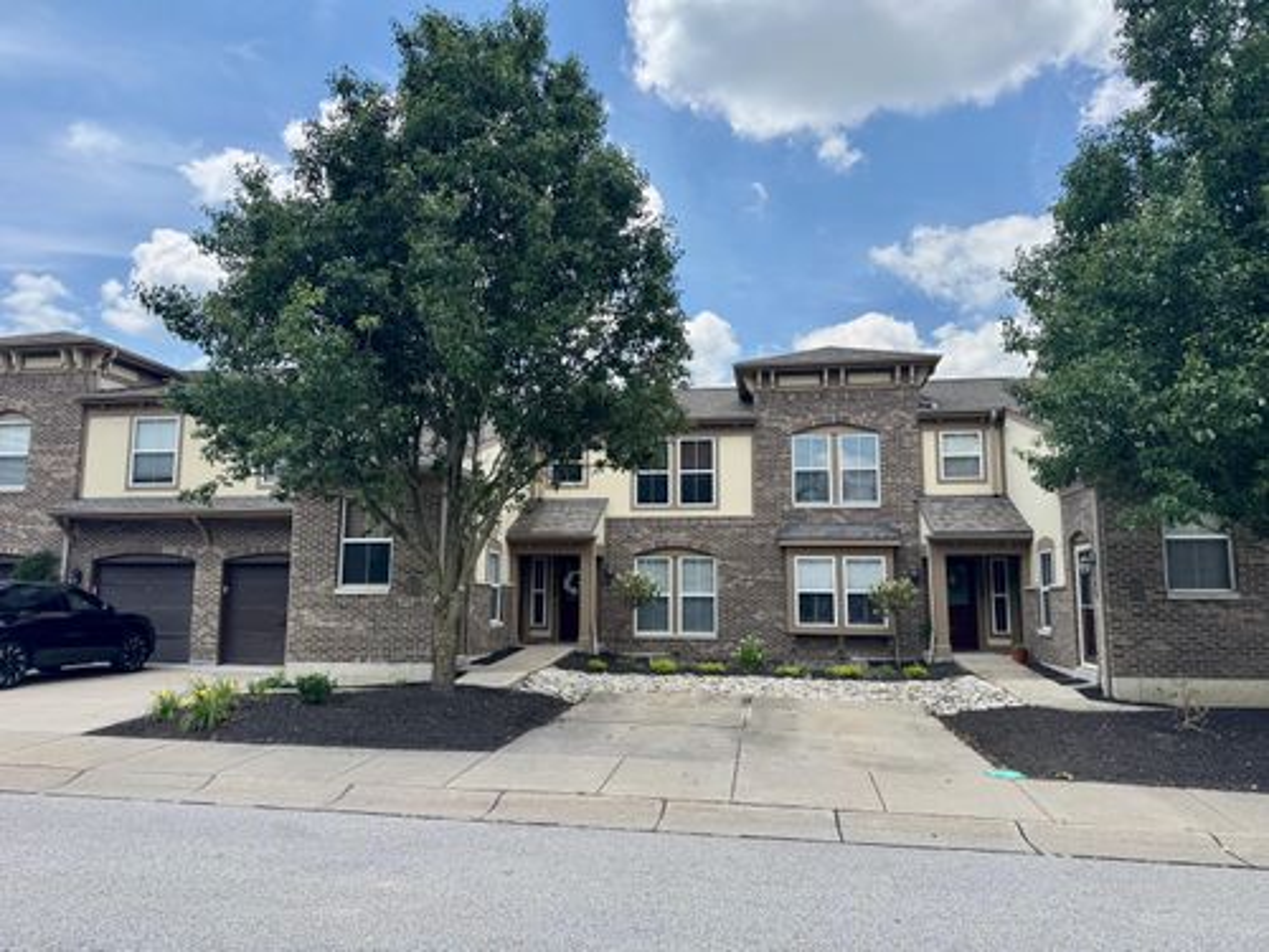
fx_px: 880
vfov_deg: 56.8
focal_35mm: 24
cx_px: 634
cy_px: 476
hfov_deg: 71.6
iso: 80
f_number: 1.78
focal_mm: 6.76
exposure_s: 1/2959
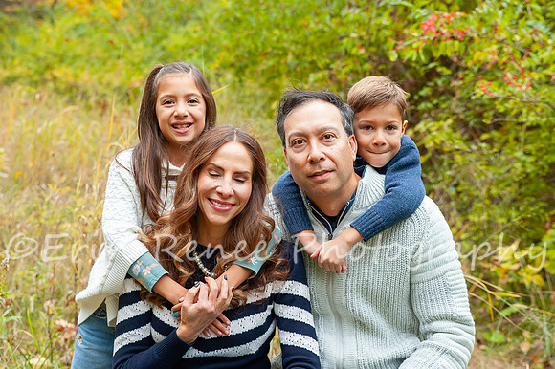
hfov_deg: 27.1
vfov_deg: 18.2
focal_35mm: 75
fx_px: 1151
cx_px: 285
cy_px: 139
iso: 400
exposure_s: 1/160
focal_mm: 55
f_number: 4
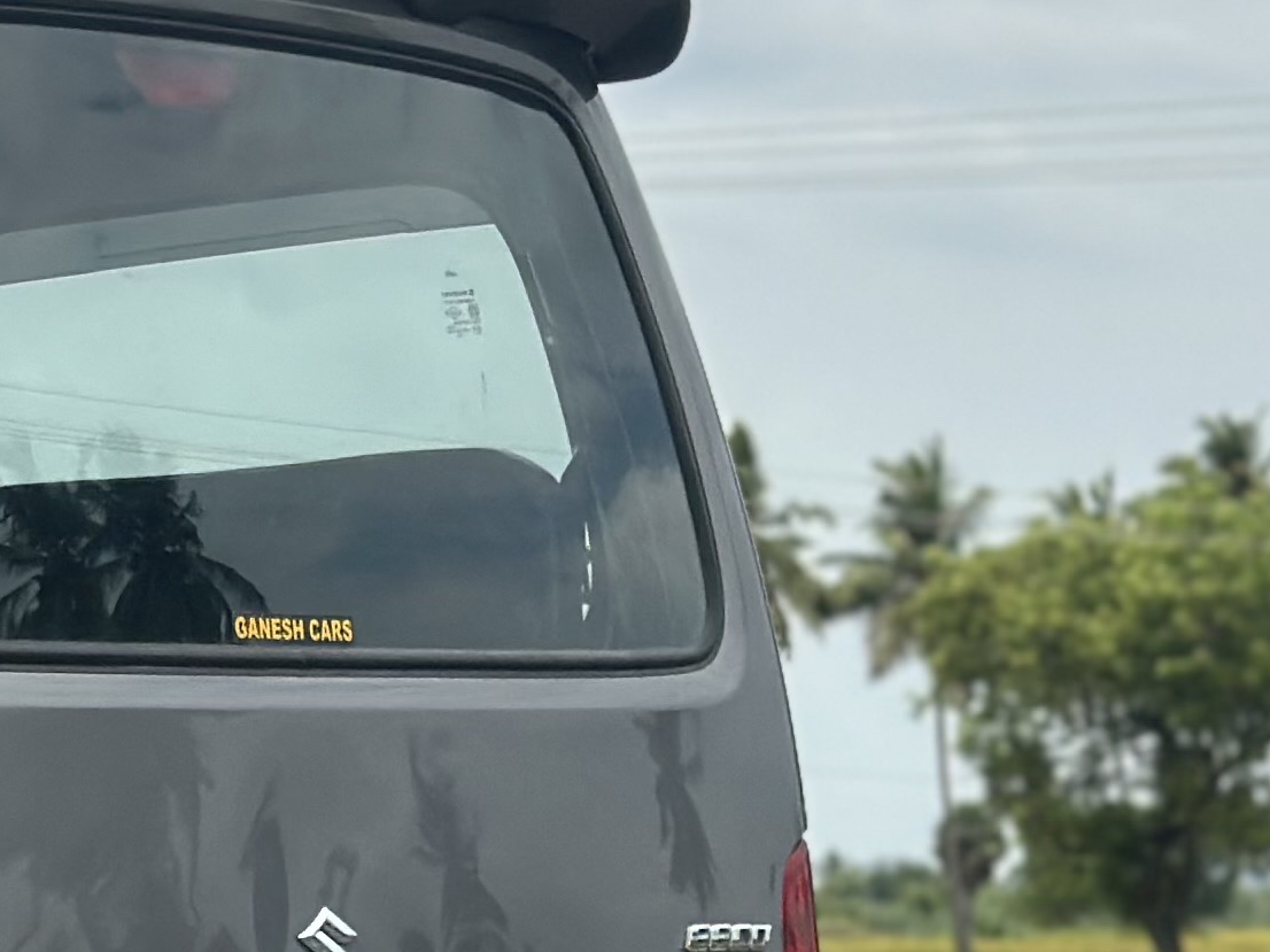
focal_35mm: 175
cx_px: -727
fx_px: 6419
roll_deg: -0.8
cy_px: 794
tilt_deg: +1.1
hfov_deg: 10.8
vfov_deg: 8.5
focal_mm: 6.86
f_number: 1.78
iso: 100
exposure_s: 1/7634
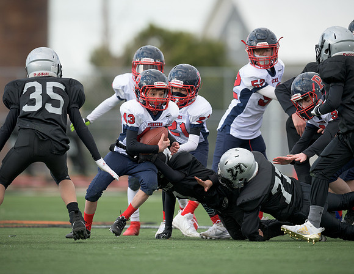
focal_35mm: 665
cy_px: 123
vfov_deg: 2.3
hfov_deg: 2.9
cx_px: 152
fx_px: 6874
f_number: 4
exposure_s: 1/1250
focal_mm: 500
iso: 500
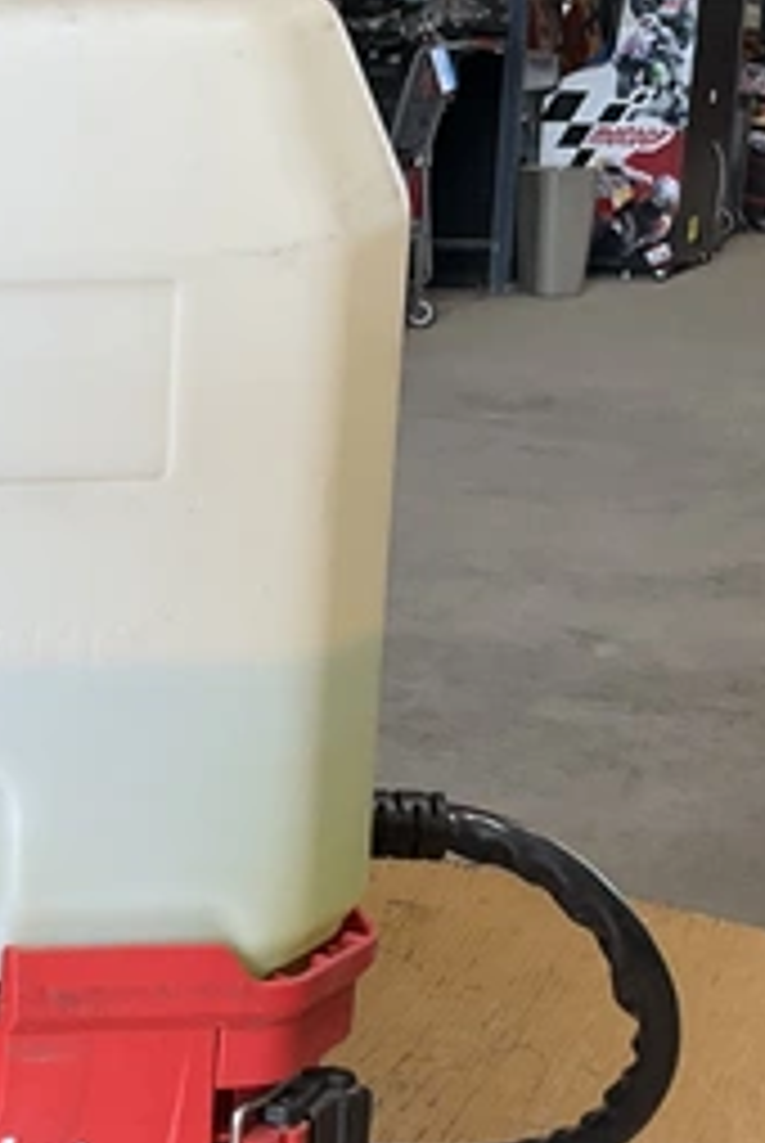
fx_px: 2829
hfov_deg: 14.4
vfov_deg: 22.8
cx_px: -378
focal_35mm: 89
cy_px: 682
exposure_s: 1/122
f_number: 1.8
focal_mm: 3
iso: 40
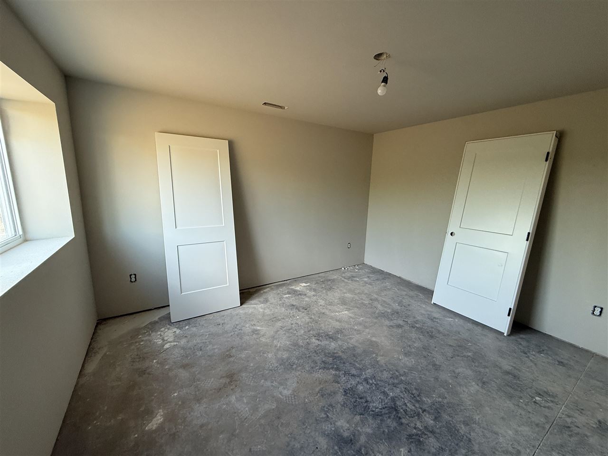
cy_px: 228
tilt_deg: -10.4
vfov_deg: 85.7
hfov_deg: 102.1
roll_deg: -1.8
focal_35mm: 14
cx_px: 304
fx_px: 246
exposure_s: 1/120
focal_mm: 2.22
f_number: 2.2
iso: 250
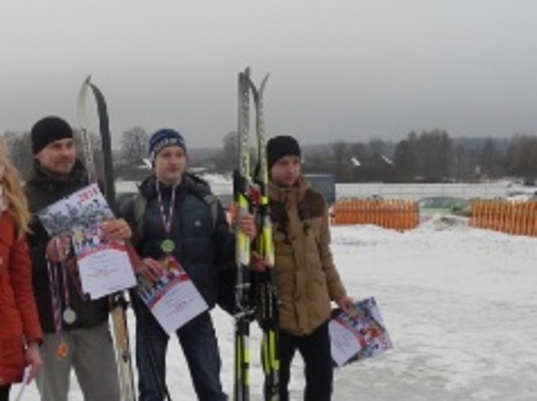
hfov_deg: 35.0
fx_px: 821
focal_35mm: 53
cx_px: 100
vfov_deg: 27.4
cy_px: 247
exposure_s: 1/400
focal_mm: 4.5
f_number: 3.2
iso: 125
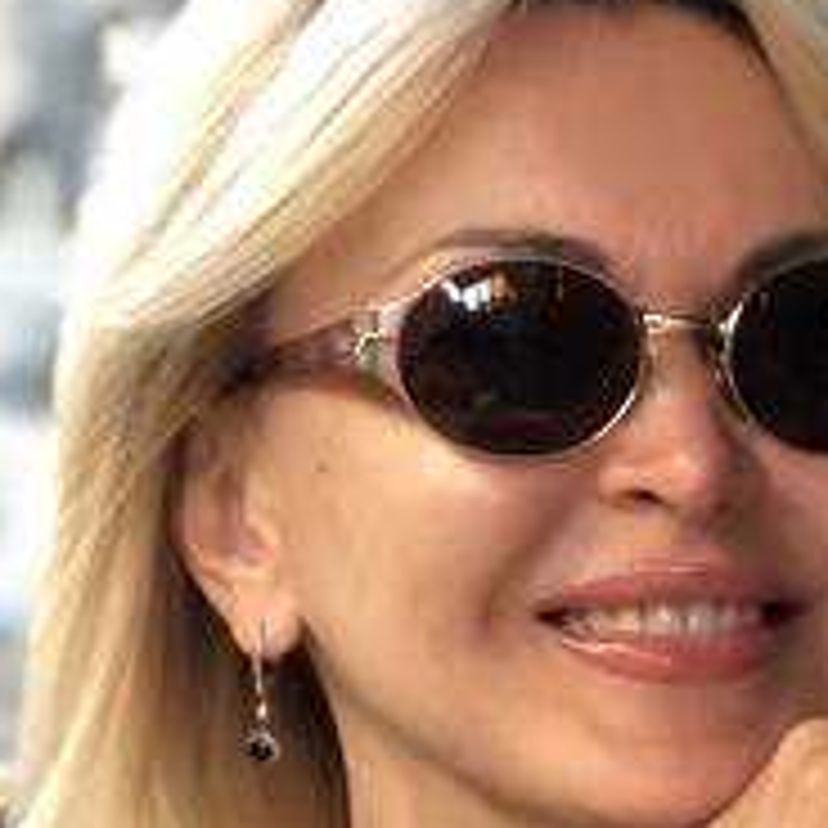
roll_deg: -0.8
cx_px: 567
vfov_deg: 10.4
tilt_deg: -7.1
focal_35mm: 164
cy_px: 1174
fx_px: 4438
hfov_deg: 10.6
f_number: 2.8
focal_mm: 6.6
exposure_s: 1/50
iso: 250
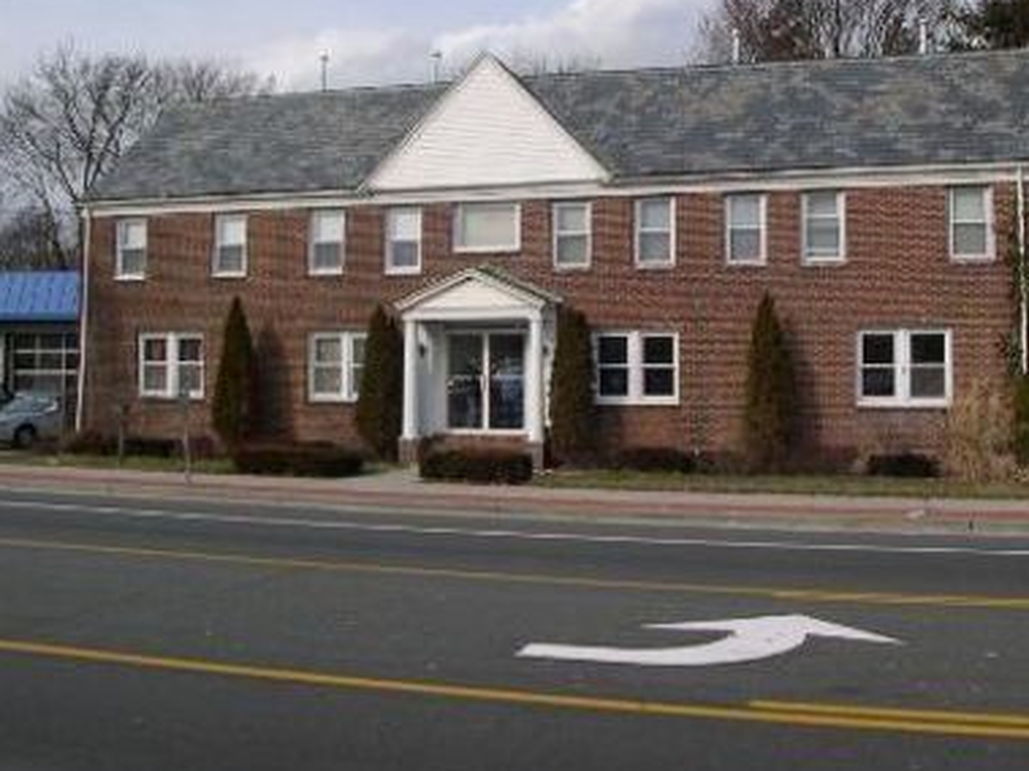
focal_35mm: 62
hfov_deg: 31.2
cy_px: 276
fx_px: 1842
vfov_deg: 23.6
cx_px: 581
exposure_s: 1/159
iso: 100
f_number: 8.4
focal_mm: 10.1
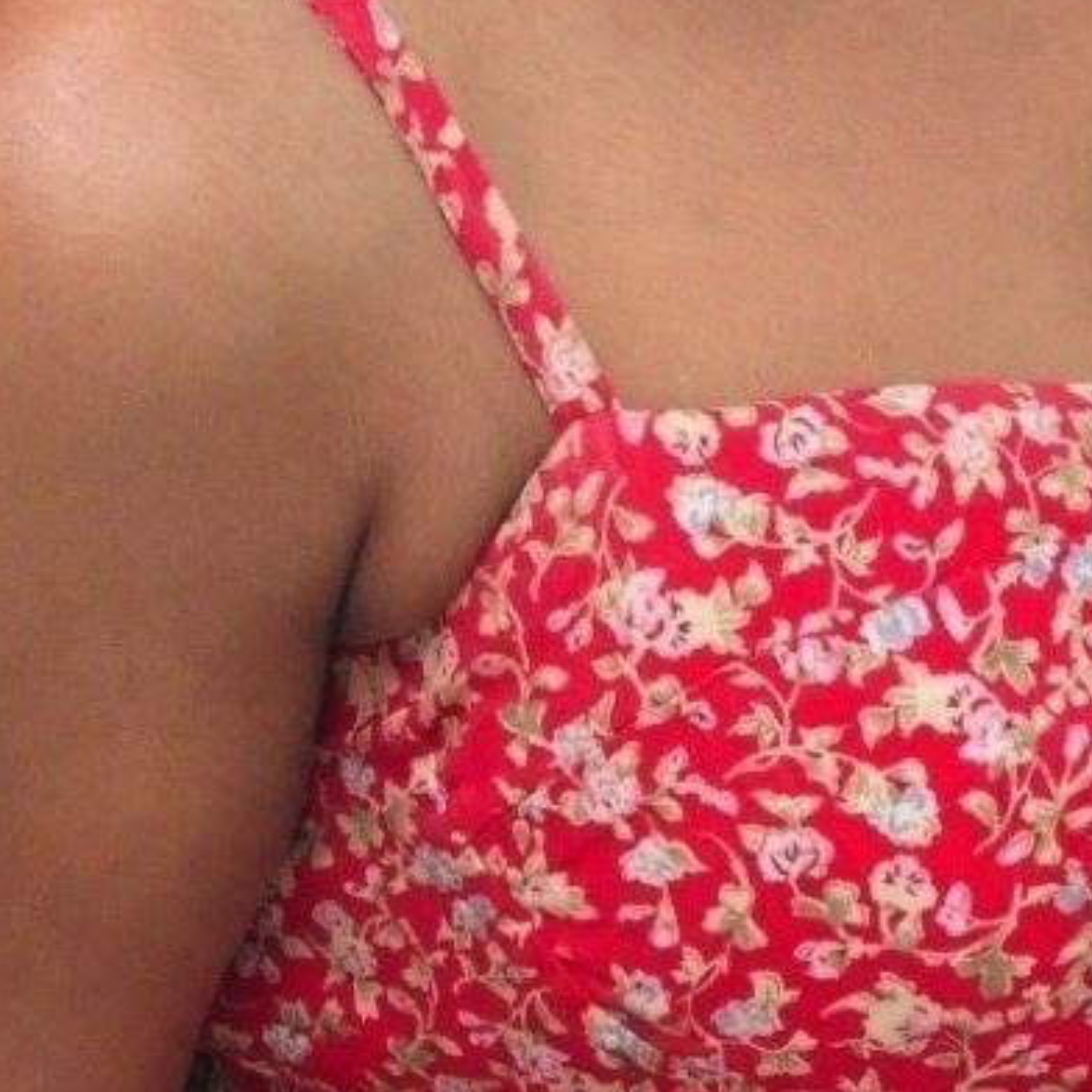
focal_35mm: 377
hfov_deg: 4.6
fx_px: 13455
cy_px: 64
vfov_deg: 4.6
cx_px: 986
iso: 3200
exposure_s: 1/125
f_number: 5.3
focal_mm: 70
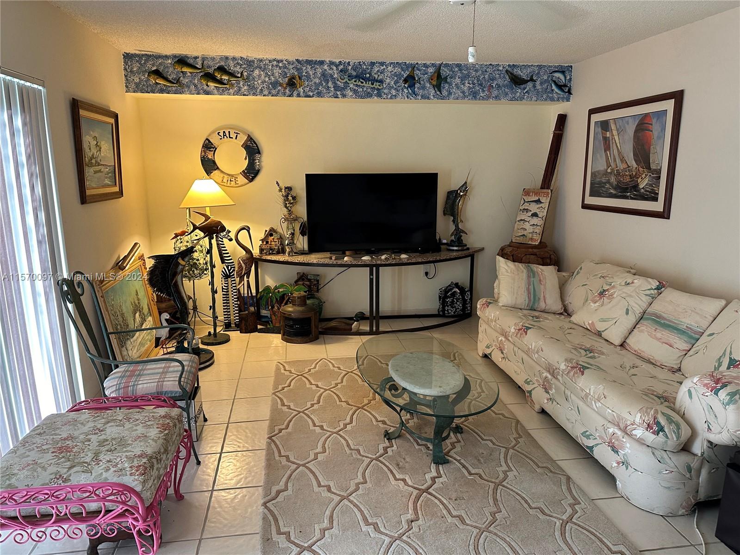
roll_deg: +0.0
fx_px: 513
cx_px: 370
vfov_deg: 56.8
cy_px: 278
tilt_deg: -11.8
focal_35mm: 24
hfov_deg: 71.6
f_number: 1.78
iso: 320
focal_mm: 6.86
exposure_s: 1/60
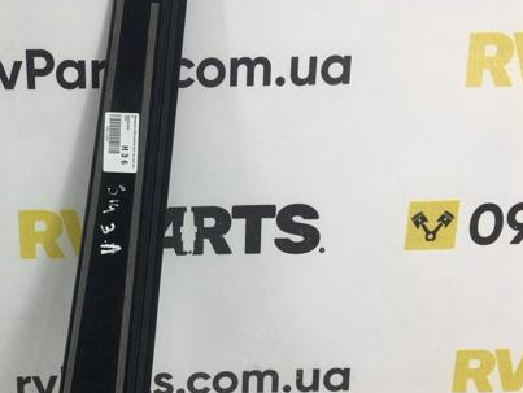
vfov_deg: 31.5
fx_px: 696
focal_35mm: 46
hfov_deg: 40.1
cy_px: 235
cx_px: 135
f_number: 2.2
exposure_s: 1/100
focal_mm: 4.15
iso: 40
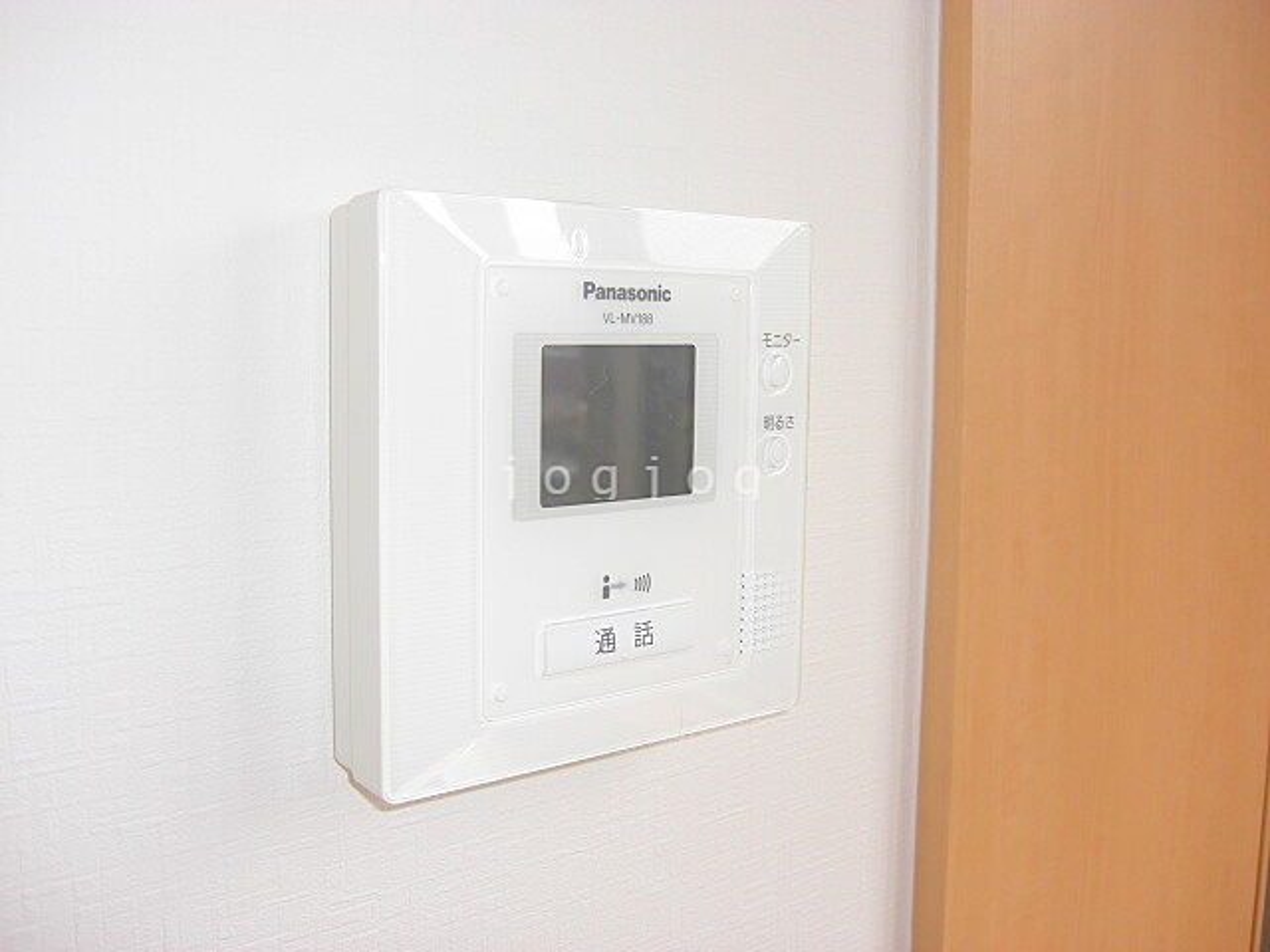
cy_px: 476
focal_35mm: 38
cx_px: 635
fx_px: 1394
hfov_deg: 49.0
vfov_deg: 37.7
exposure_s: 1/160
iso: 80
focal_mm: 7.9
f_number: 2.8
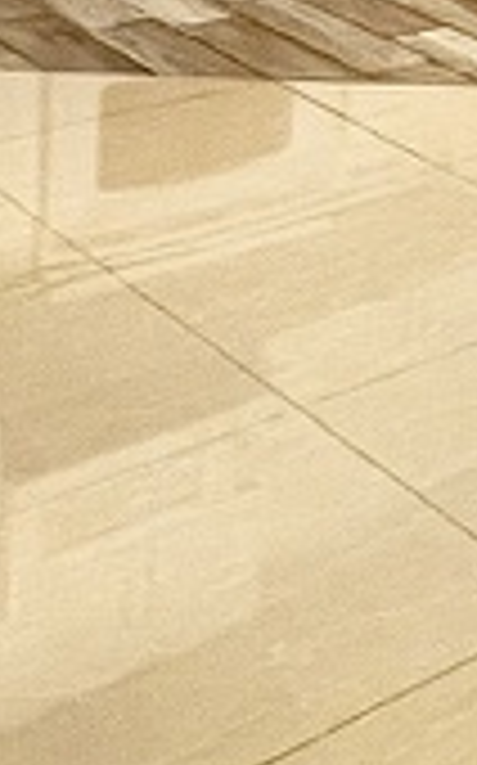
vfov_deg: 22.1
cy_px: -261
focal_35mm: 83
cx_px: 1035
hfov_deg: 13.0
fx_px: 1729
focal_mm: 1.57
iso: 200
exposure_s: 1/120
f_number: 1.8
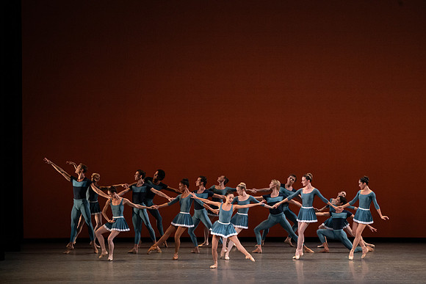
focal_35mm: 164
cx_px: 213
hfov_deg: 12.5
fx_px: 1941
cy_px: 142
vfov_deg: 8.4
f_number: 9
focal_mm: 164
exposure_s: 1/400
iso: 5000
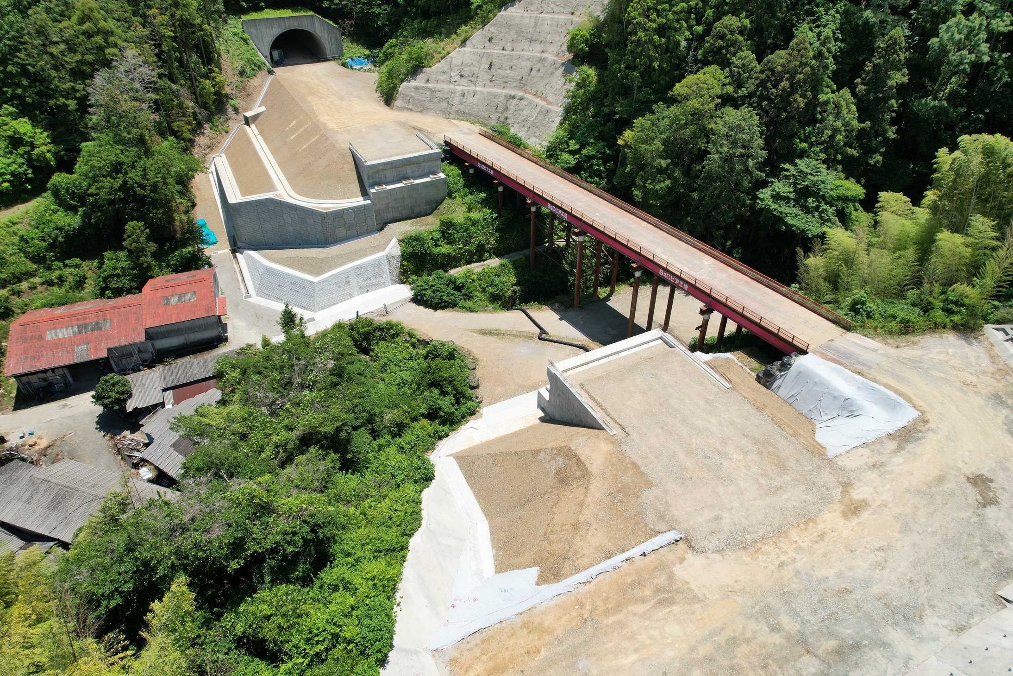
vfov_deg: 57.2
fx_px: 619
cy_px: 338
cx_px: 506
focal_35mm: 22
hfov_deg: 78.6
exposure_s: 1/2000
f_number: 2.8
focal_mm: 8.38
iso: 100
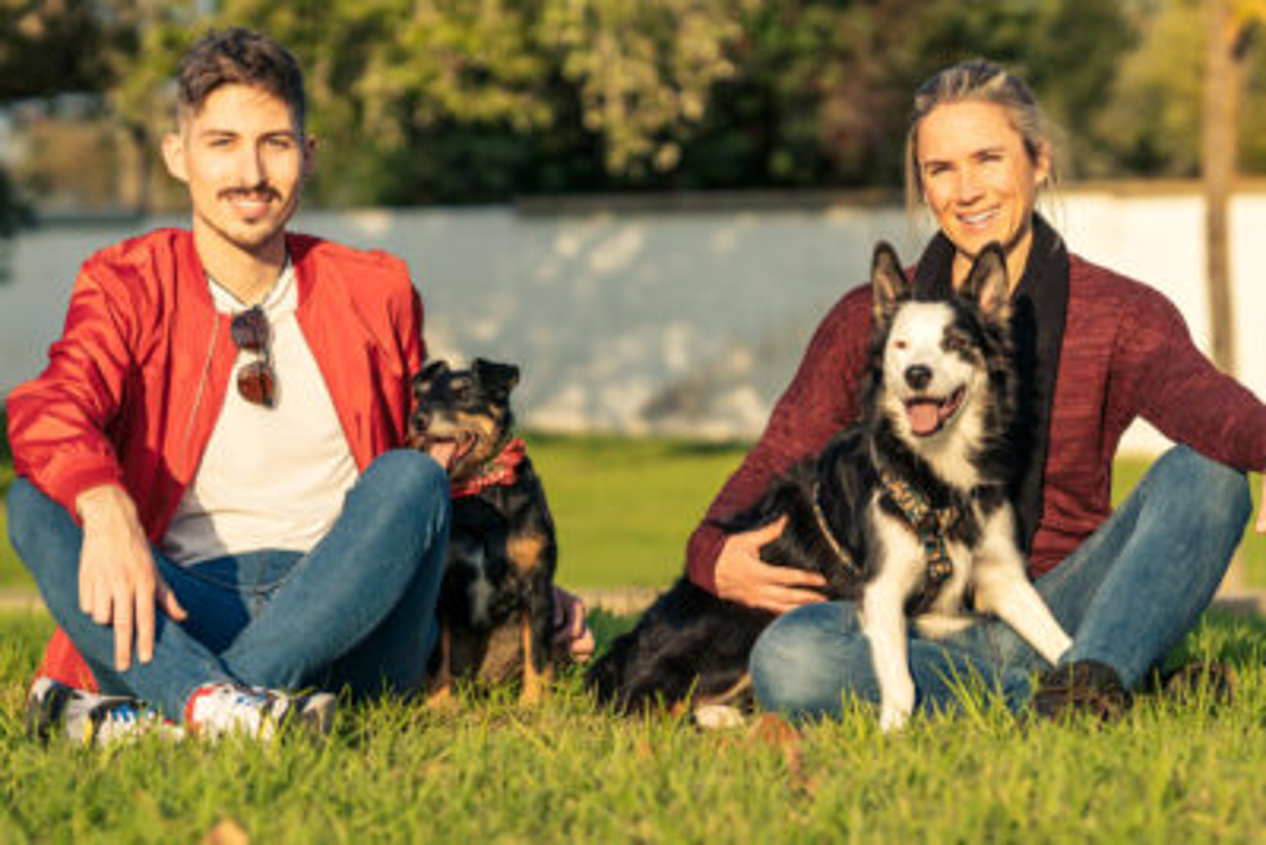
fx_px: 4485
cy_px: 422
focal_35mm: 128
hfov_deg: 16.1
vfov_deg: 10.8
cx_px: 633
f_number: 2.8
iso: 160
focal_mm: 85
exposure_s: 1/2000
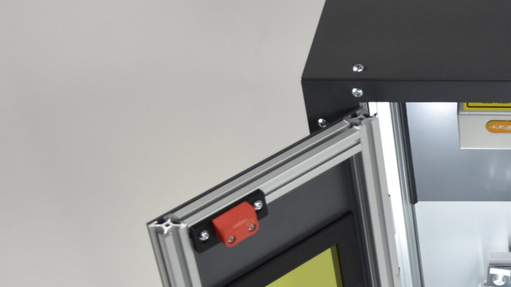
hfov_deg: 17.8
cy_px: 177
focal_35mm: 114
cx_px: 619
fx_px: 1545
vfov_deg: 10.6
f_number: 4
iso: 800
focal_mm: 26
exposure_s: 1/160
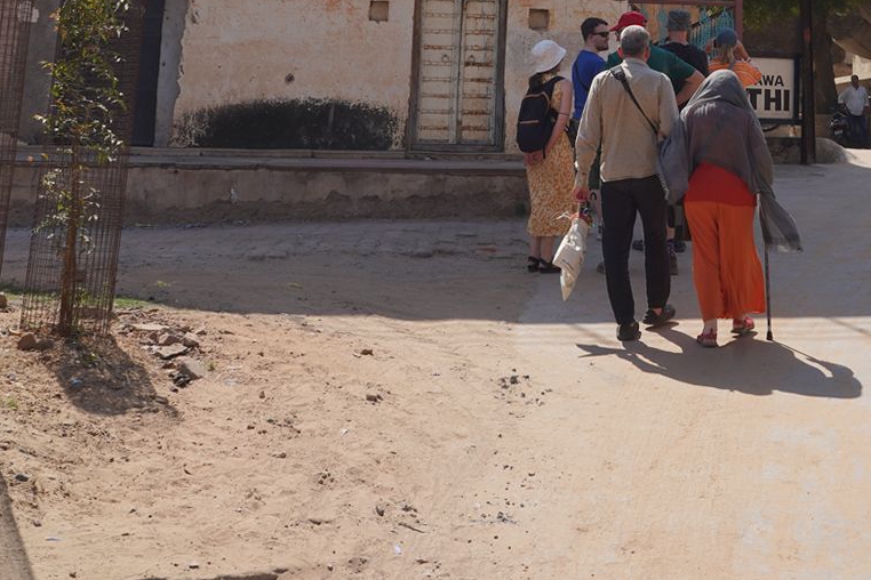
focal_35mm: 63
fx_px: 1524
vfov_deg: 20.6
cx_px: 770
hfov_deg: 30.6
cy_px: -53
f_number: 14
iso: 100
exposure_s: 1/125
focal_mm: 24
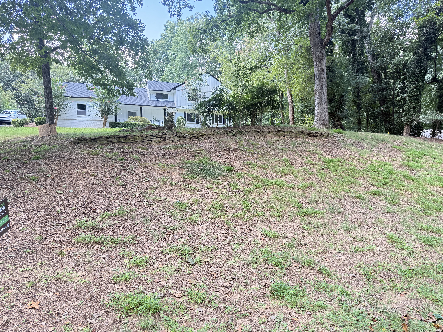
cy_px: 166
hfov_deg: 71.6
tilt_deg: -0.7
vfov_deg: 56.8
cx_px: 222
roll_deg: +0.4
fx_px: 307
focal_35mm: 24
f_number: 1.78
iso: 200
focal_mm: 6.76
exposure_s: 1/174
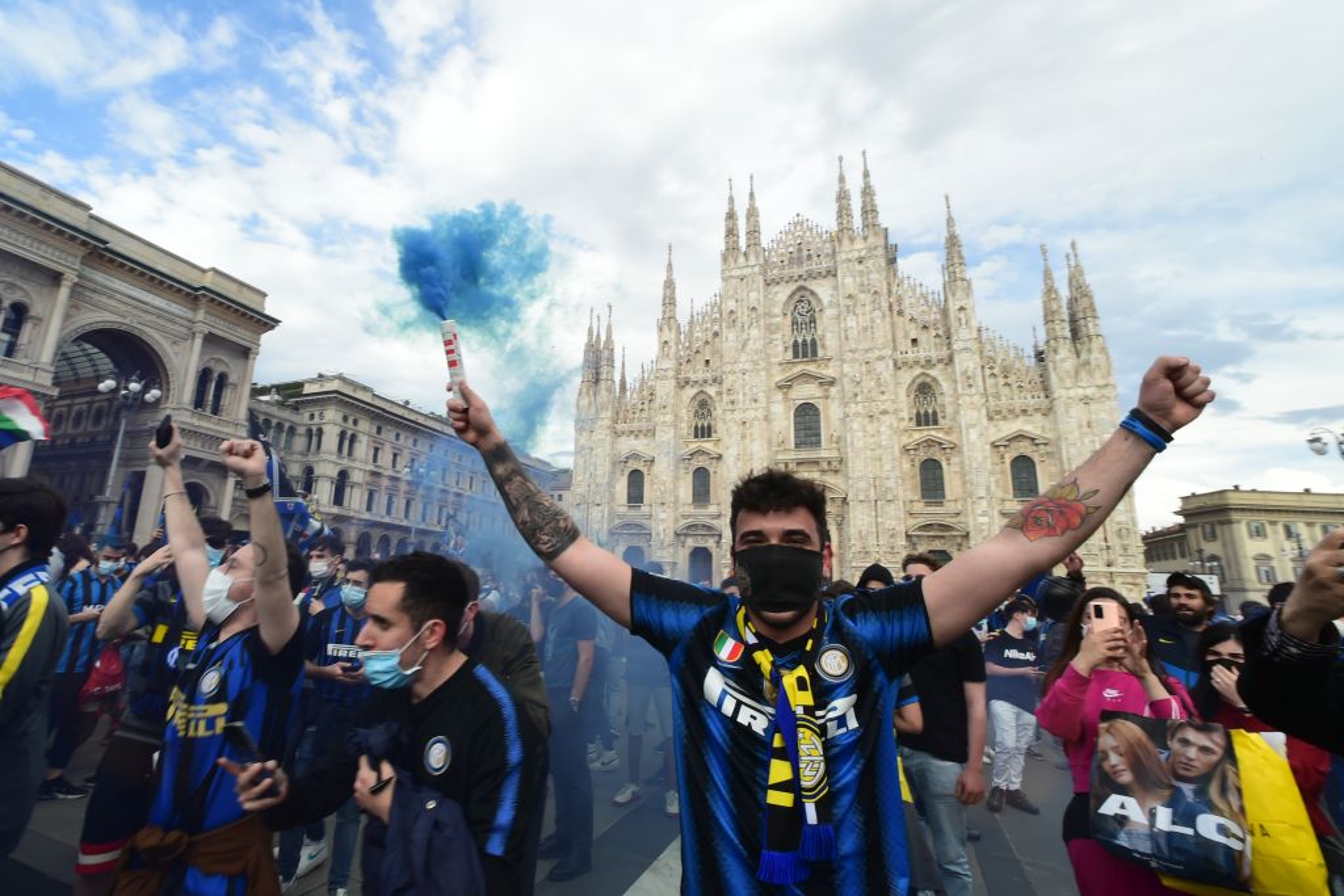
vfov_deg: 81.2
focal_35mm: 14
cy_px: 448
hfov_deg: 104.2
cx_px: 672
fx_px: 523
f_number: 16
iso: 500
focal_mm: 14
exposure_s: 1/160
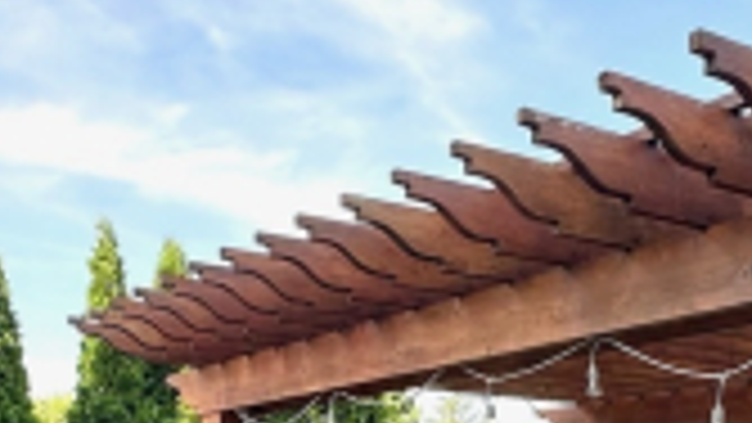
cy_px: 760
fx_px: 1217
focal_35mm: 61
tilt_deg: -9.2
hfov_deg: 33.6
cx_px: 570
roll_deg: +0.1
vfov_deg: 16.5
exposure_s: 1/219
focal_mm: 2.22
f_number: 2.2
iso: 40
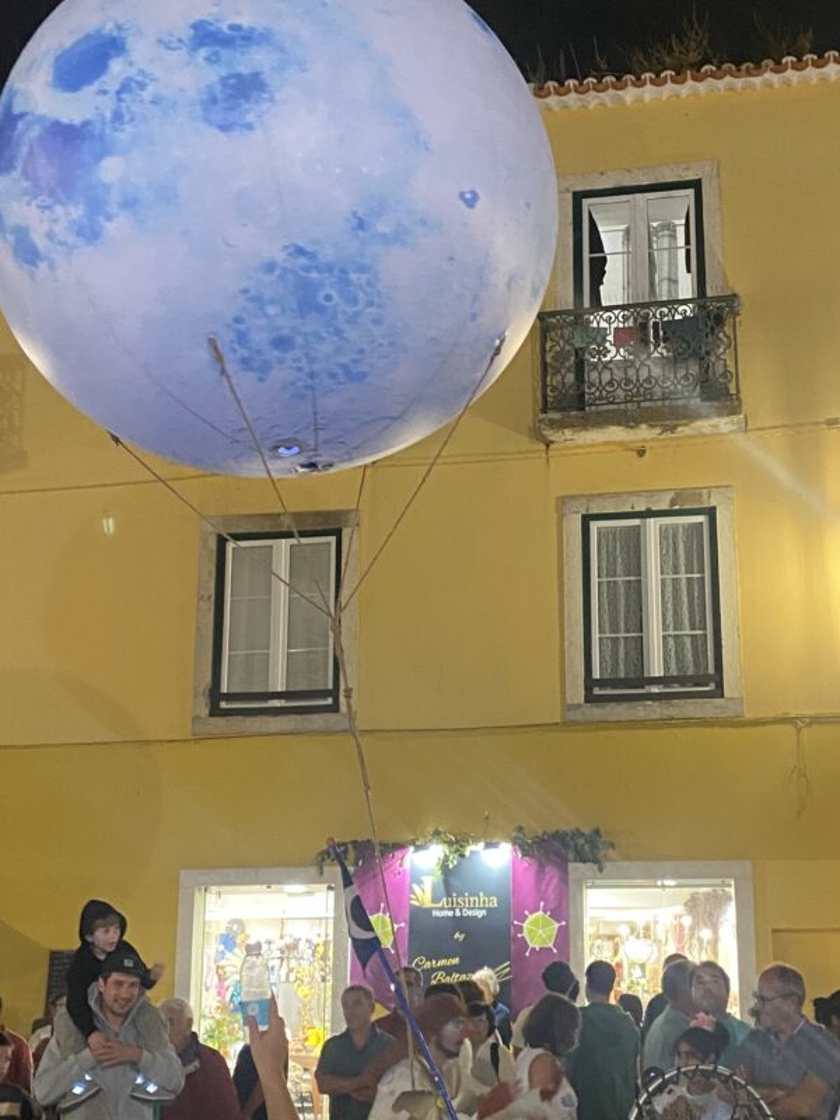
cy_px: 571
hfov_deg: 28.0
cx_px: 493
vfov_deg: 36.8
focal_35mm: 52
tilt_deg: +16.7
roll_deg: +0.0
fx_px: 1682
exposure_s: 1/33
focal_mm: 4.25
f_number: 1.8
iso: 500
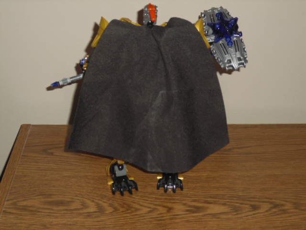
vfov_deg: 23.3
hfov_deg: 30.7
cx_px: 153
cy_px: 115
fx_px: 557
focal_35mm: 63
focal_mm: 11.2
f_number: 4.2
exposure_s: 1/60
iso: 200
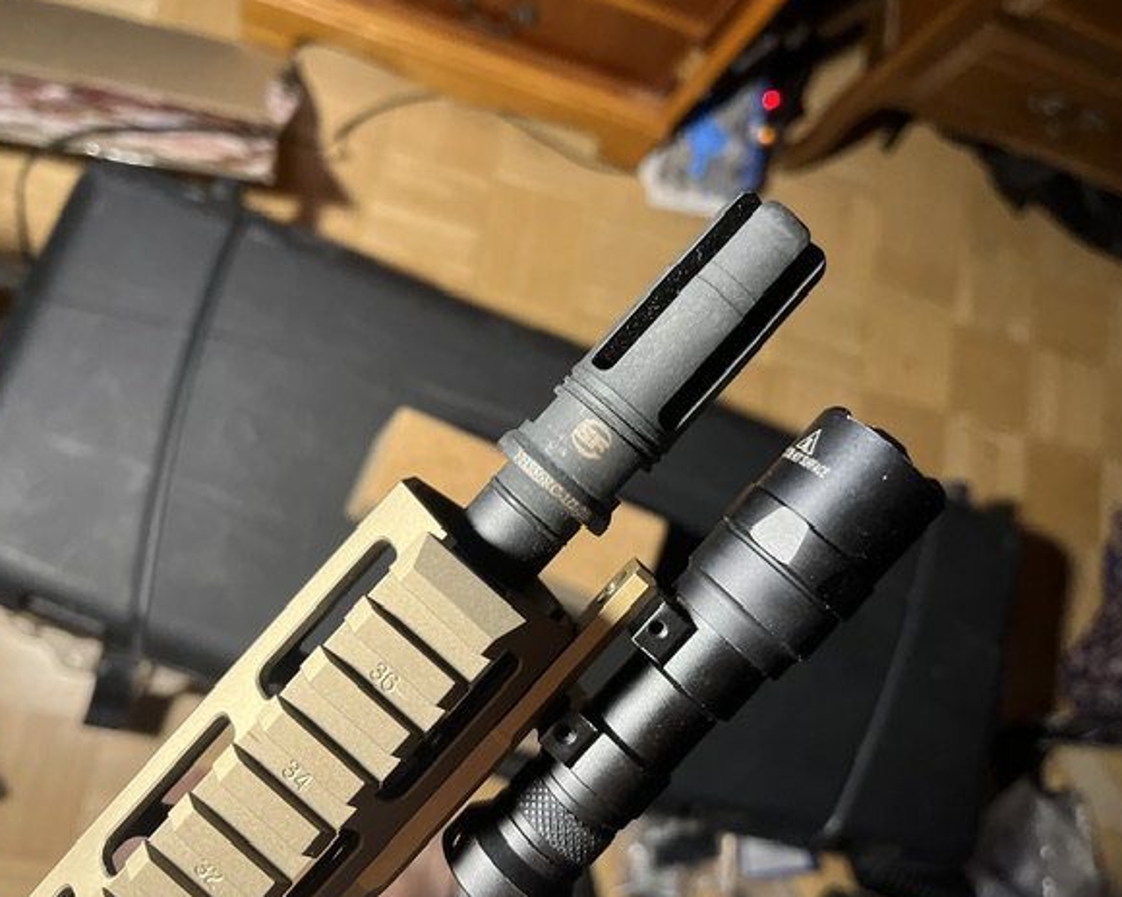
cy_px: 450
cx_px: 563
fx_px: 930
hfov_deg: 62.2
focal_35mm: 28
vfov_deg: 51.5
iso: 400
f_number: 1.6
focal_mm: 5.1
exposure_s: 1/33
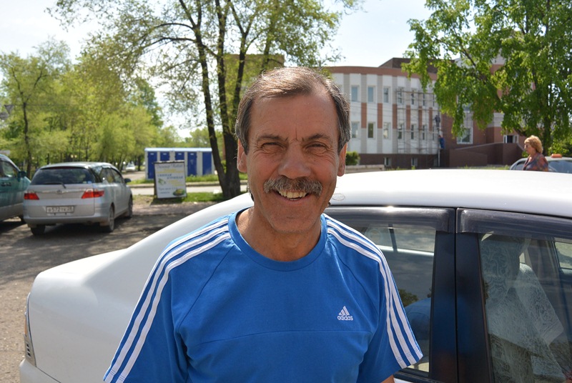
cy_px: 192
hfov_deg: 57.2
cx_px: 286
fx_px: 525
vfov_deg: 40.1
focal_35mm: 33
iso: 100
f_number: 4
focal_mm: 12.5
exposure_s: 1/1000
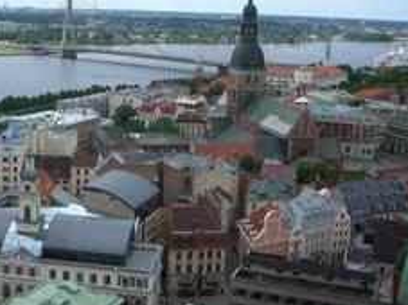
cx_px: 104
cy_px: 101
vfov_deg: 26.9
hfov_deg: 34.8
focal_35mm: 54
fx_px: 636
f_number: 8.5
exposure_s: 1/70
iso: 50
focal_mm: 5.8
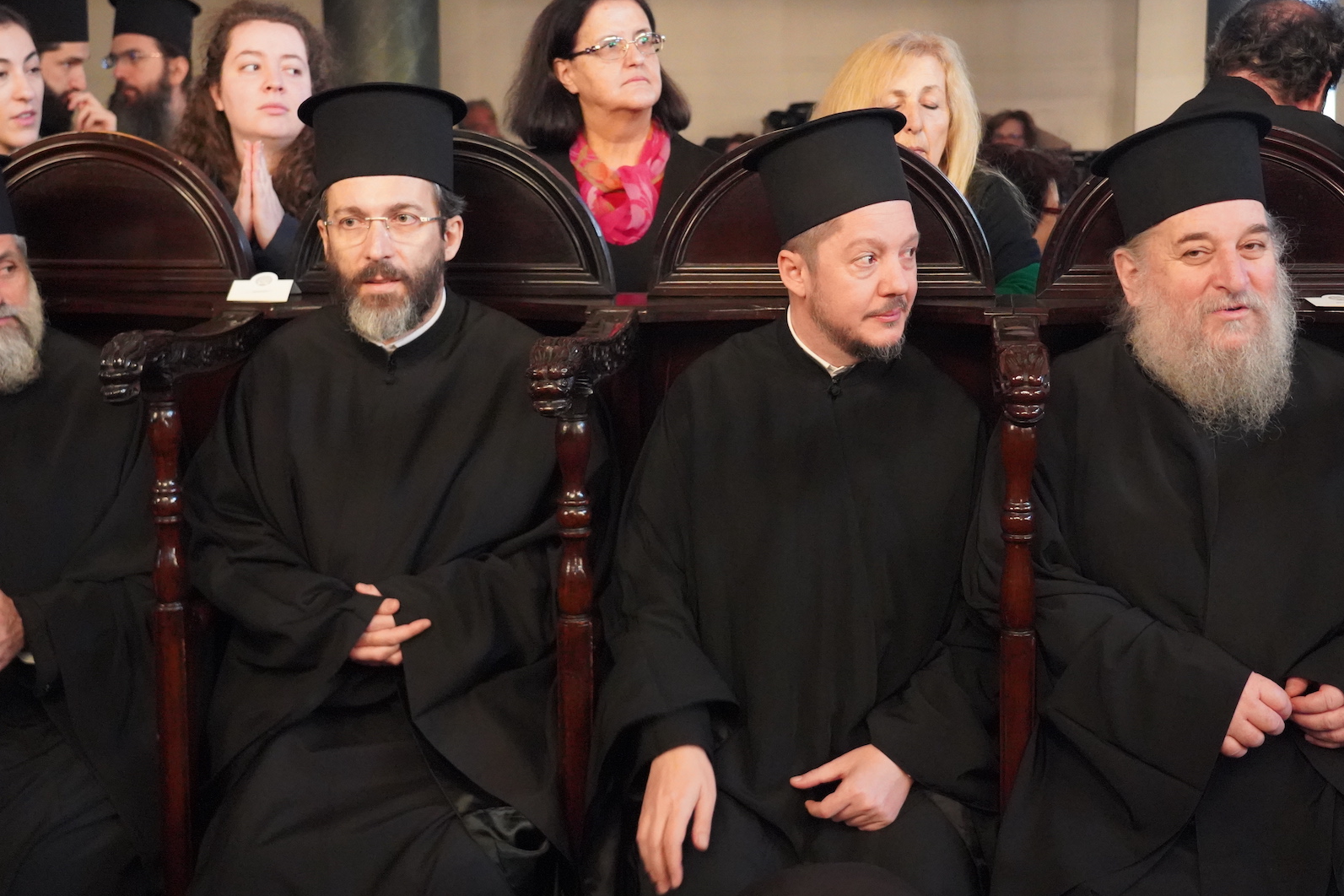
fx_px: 1755
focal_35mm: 47
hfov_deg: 41.9
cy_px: 394
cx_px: 668
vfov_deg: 28.6
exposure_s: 1/125
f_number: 4
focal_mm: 39
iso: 12800
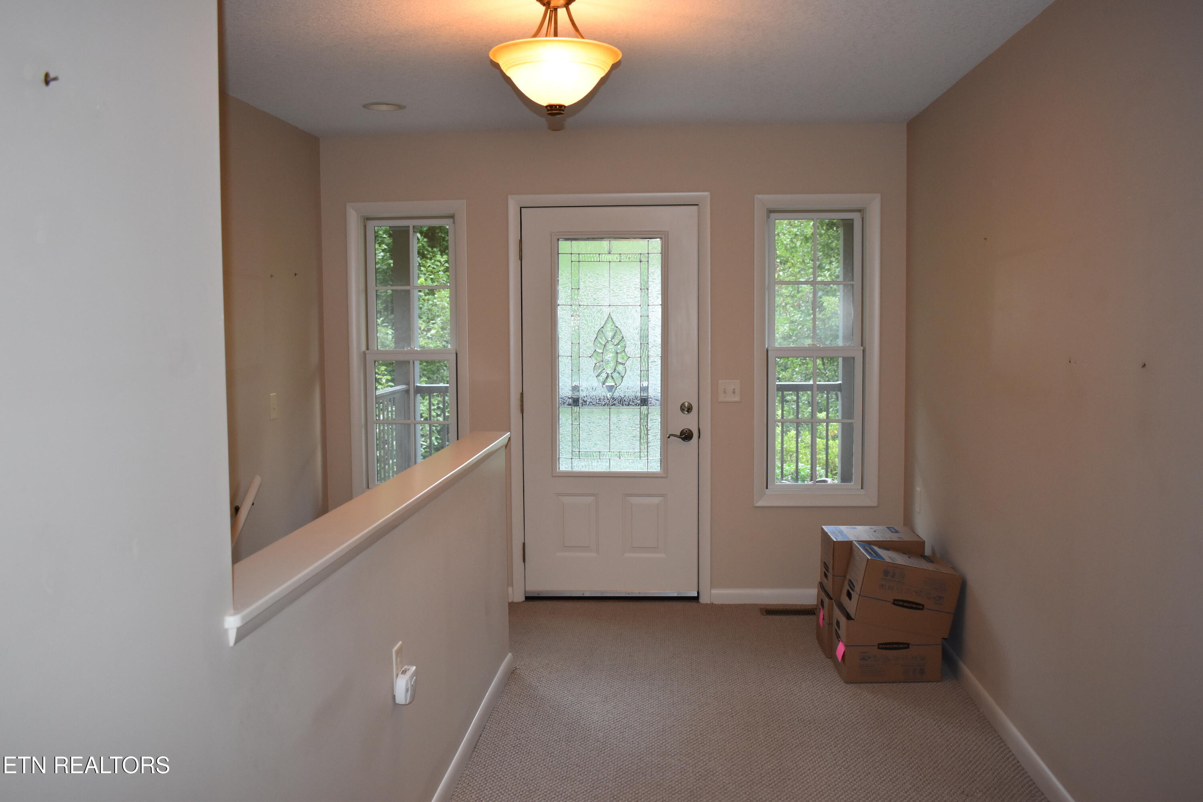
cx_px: 602
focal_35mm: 32
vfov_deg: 41.7
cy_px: 401
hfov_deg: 59.5
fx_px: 1053
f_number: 3.8
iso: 800
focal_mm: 21
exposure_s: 1/160
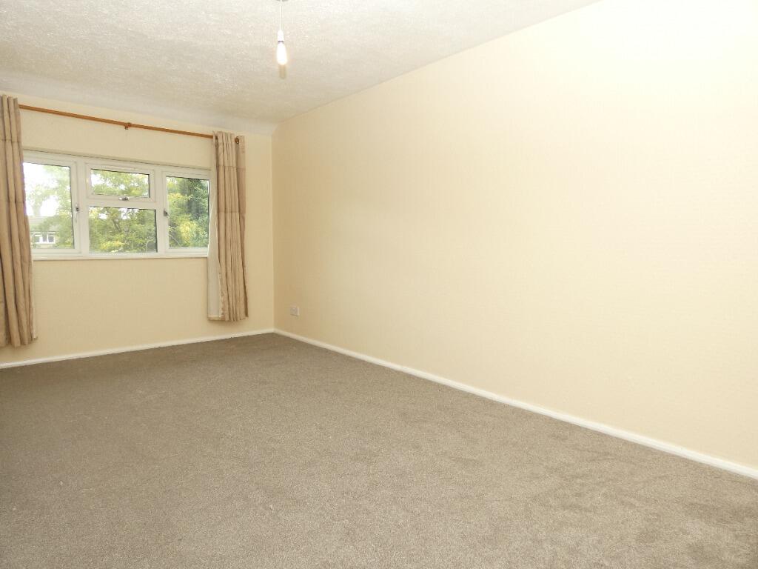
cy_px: 284
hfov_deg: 81.7
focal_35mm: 20
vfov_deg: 66.0
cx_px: 379
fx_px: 438
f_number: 2.8
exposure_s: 1/60
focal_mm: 3.6
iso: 80
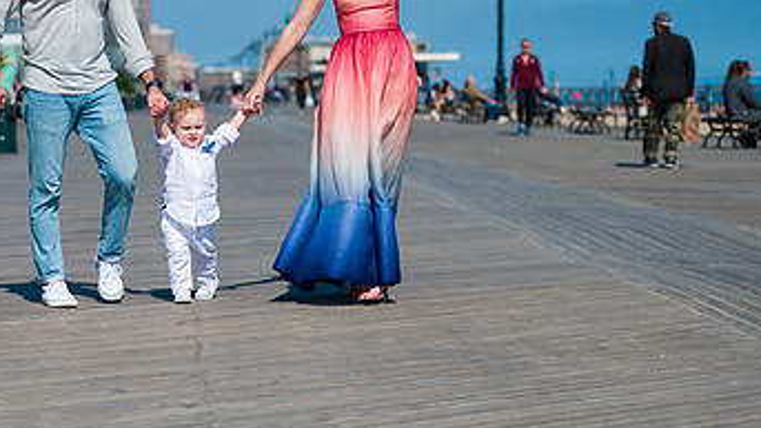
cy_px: 162
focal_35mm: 145
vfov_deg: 8.4
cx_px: 138
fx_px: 2926
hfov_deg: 14.7
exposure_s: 1/6400
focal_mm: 82
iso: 200
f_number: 3.2
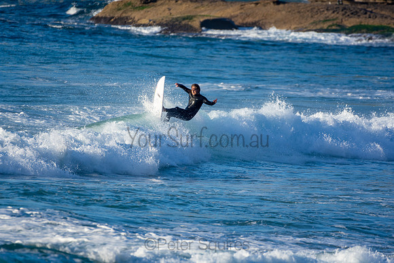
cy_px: 132
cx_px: 197
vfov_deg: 1.8
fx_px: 8210
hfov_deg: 2.7
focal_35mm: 750
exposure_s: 1/800
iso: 180
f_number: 5.6
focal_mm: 500
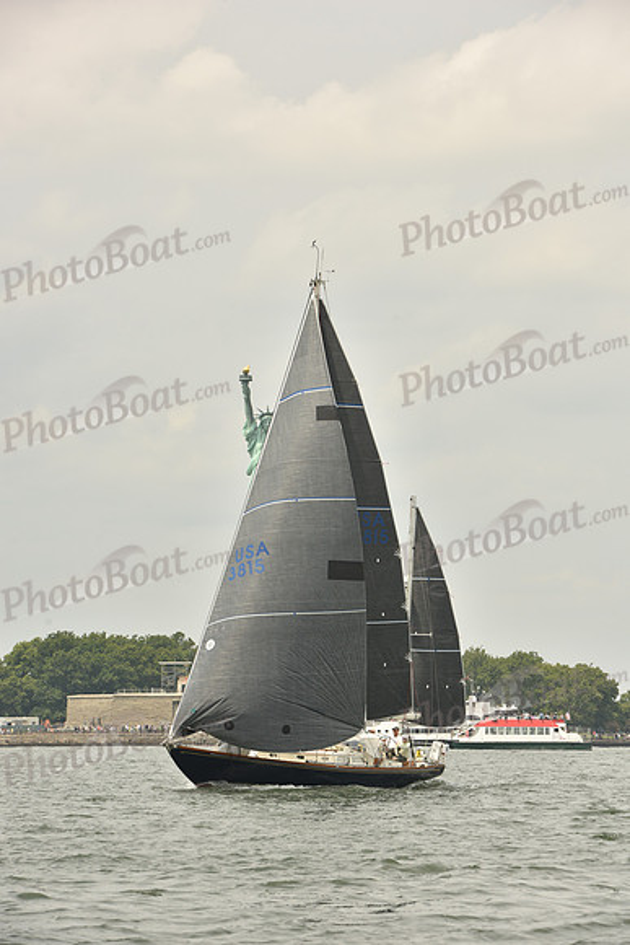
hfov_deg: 9.2
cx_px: 315
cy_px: 472
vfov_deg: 13.7
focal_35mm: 150
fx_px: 3935
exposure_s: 1/640
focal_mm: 150
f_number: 10
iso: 250
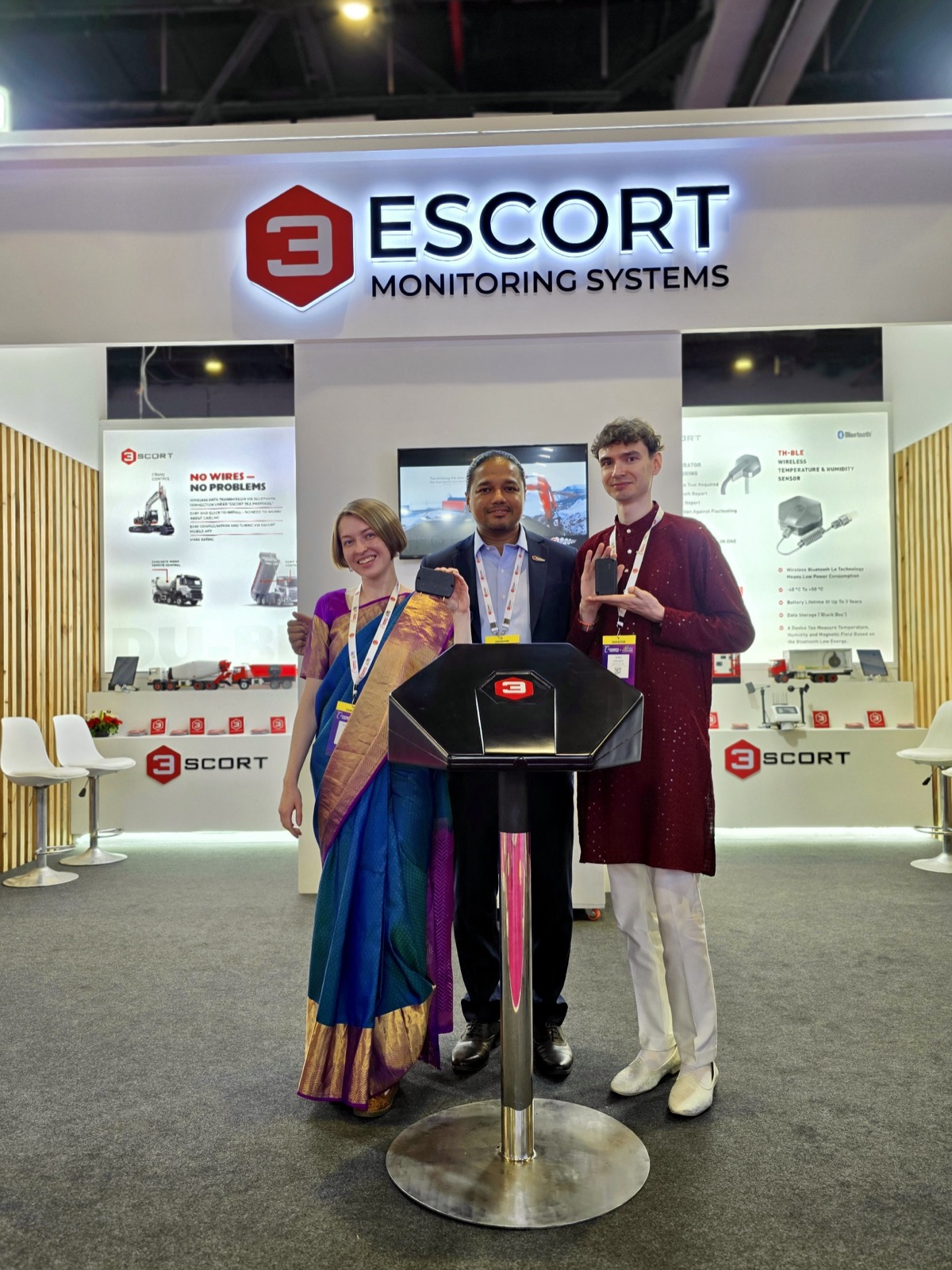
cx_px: 476
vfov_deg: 73.9
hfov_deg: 58.9
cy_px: 635
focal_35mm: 23
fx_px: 843
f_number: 1.7
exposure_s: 1/100
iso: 40
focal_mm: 6.3
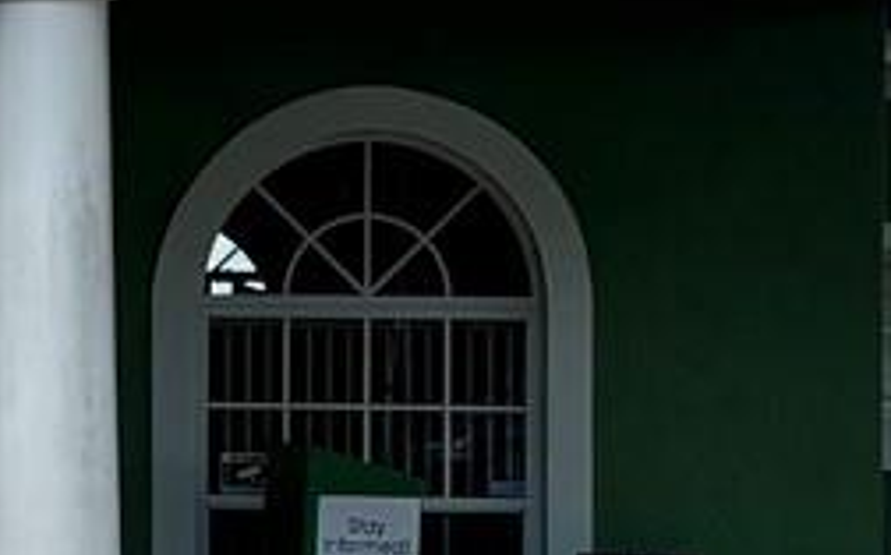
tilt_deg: +1.9
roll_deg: -0.6
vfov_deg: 7.5
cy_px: 283
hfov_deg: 11.6
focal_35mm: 175
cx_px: -343
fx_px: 4246
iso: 50
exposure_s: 1/2151
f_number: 1.6
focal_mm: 5.96
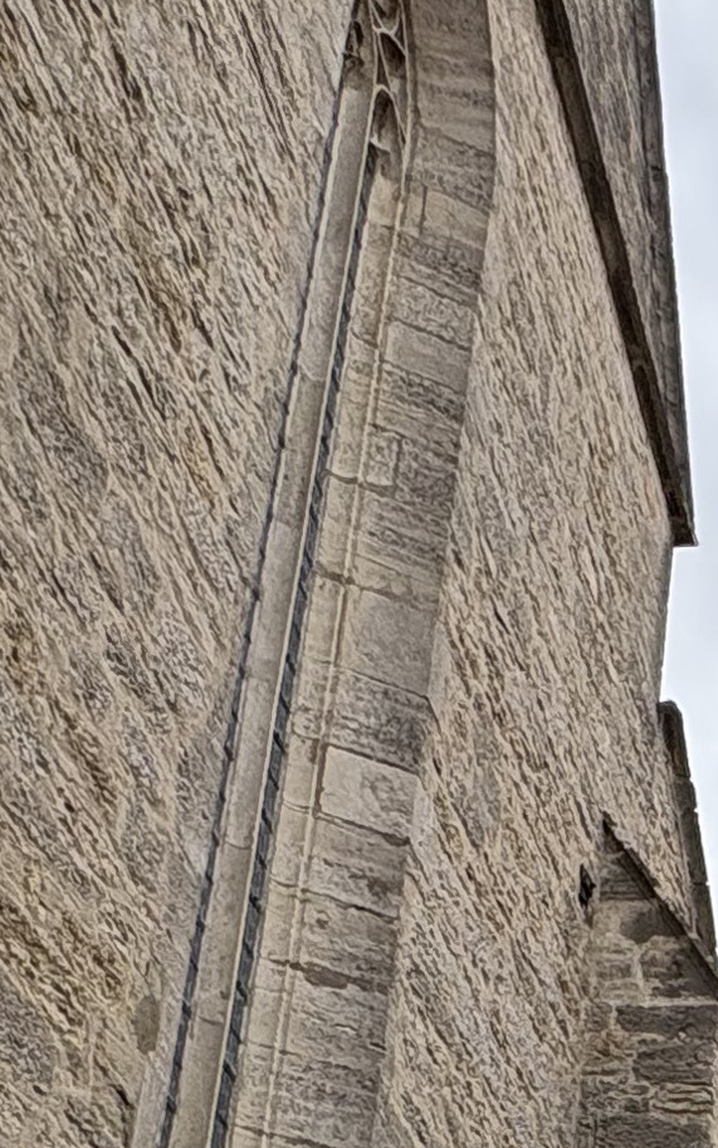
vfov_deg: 24.2
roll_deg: +1.8
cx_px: 1229
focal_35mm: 65
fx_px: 2034
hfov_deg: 17.0
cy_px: 1749
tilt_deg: +17.9
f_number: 2.2
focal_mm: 2.22
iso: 50
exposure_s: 1/1217
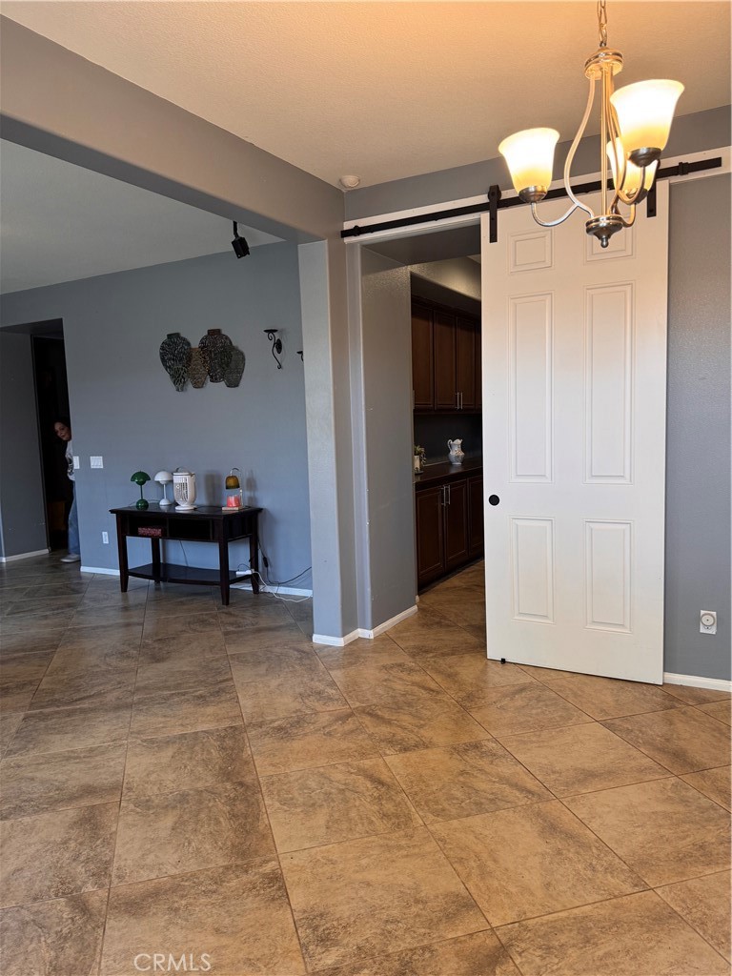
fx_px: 677
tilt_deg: -5.7
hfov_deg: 56.8
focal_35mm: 24
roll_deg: +2.0
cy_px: 488
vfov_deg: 71.6
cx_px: 366
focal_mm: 6.76
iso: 160
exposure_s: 1/60
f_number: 1.78
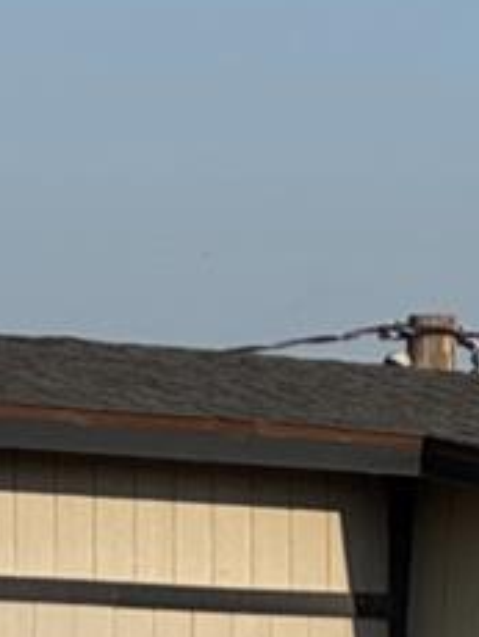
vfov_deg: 3.9
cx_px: -40
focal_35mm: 502
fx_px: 9245
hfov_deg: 3.0
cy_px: 712
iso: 25
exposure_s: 1/960
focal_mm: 9
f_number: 2.8
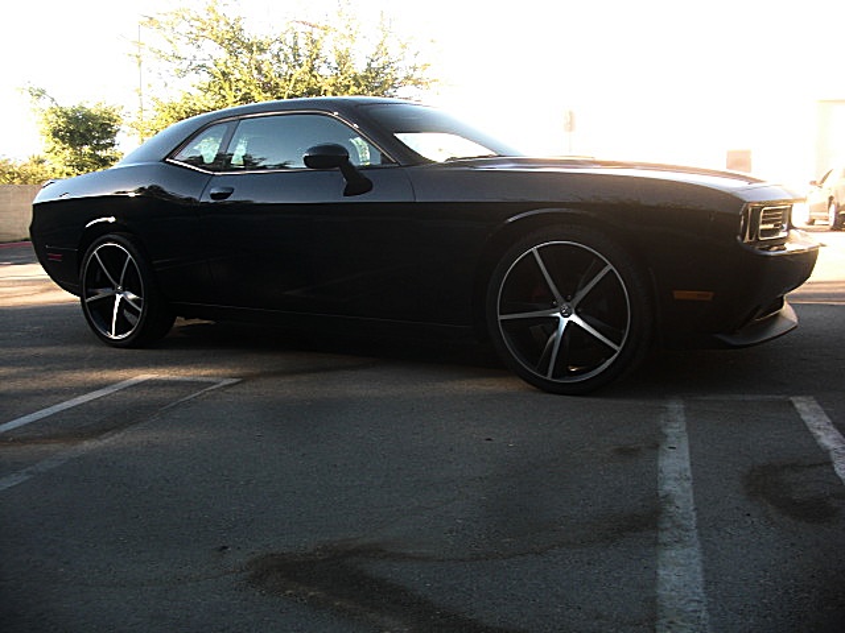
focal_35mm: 36
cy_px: 316
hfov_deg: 51.4
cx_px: 422
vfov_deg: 39.7
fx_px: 879
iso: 50
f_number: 2.8
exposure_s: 1/100
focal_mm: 6.3
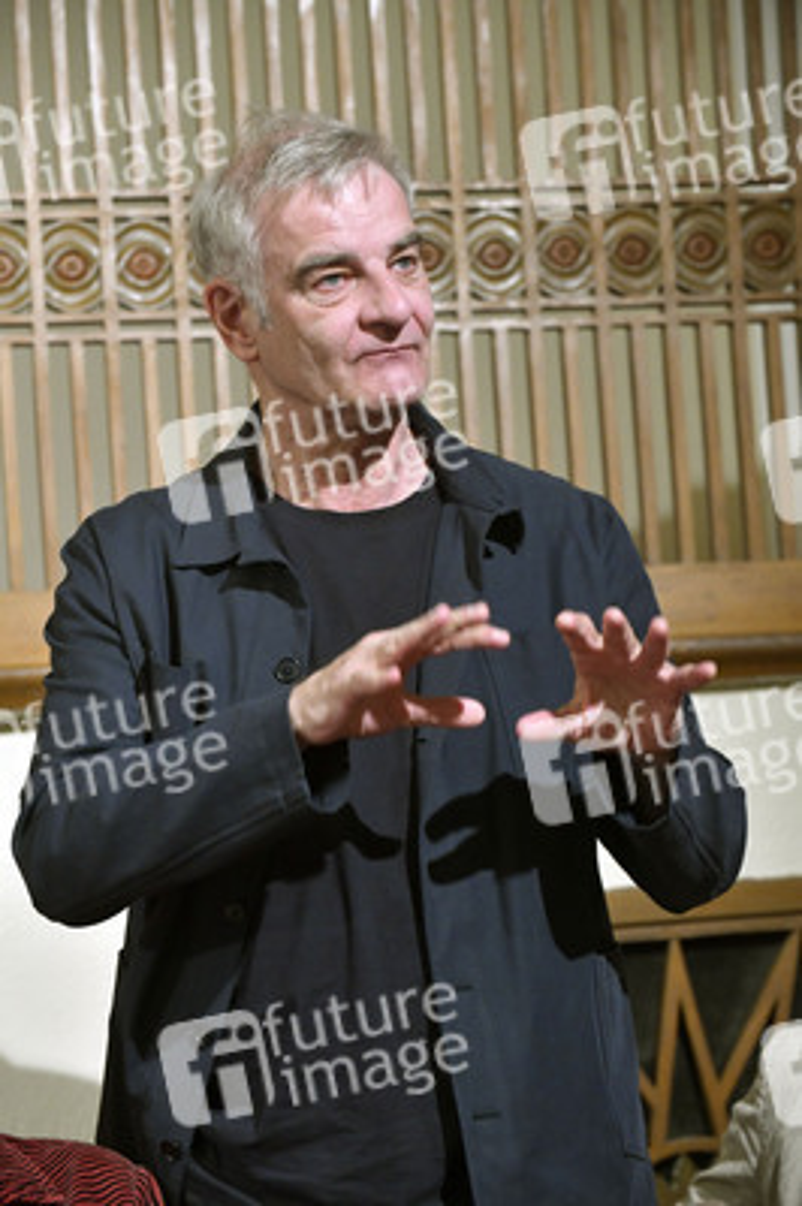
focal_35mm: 116
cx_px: 401
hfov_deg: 11.8
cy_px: 603
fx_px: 3883
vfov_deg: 17.7
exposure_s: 1/160
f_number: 5.6
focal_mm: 116
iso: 2500
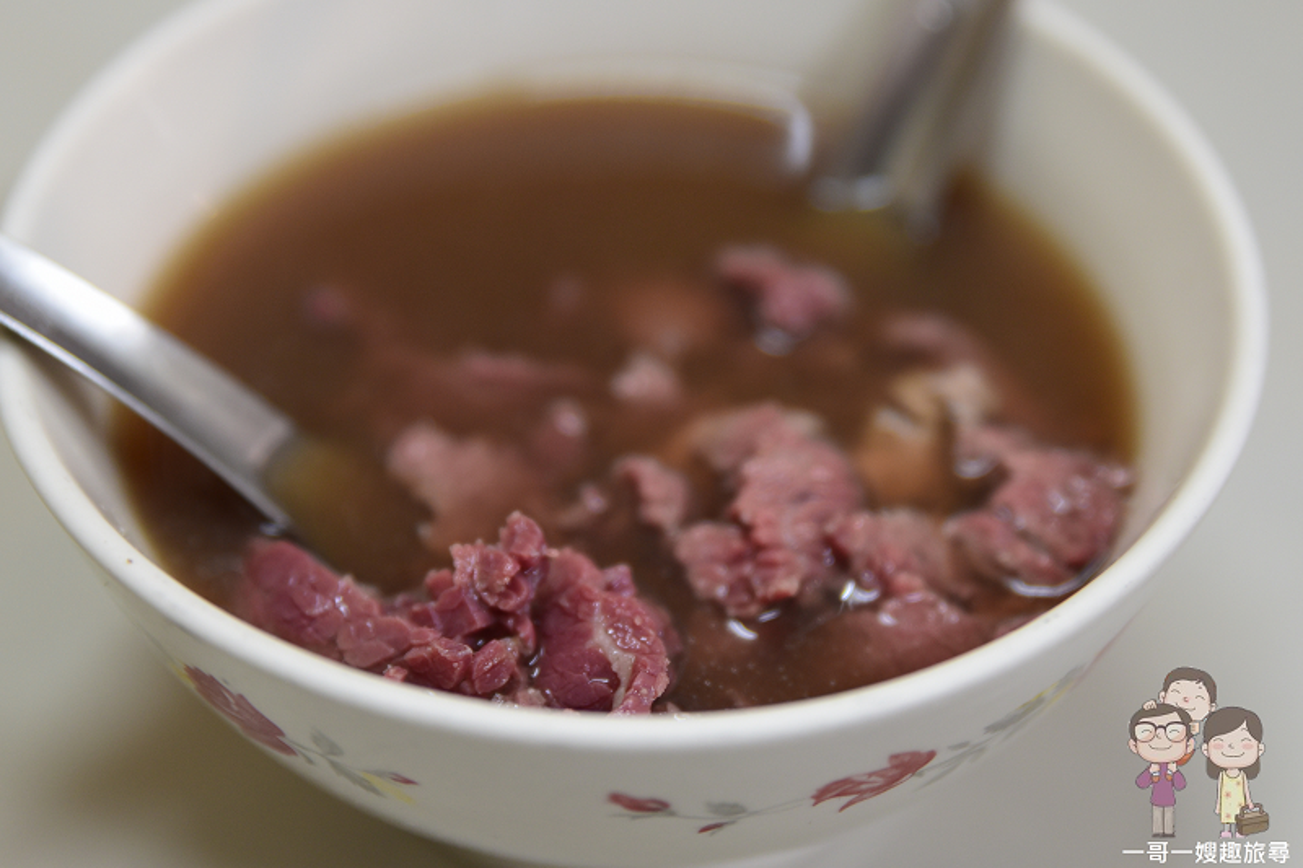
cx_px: 652
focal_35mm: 65
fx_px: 2352
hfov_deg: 31.0
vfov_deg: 20.9
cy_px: 434
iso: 800
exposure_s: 1/60
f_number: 2.8
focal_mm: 65
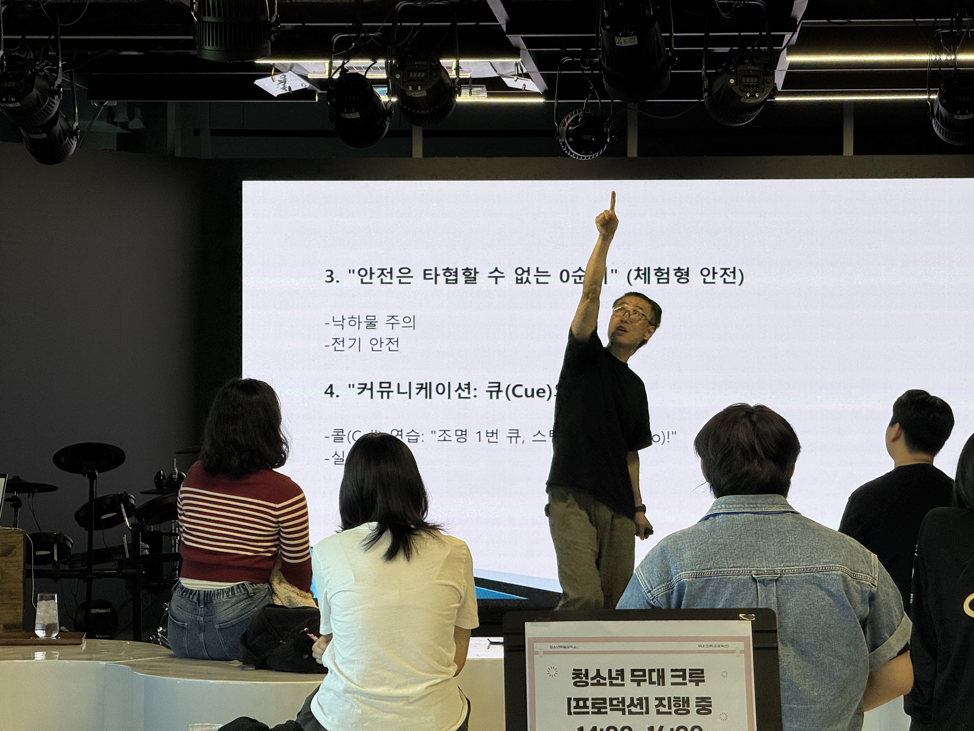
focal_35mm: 120
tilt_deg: -0.5
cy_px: 366
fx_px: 3376
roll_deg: -0.3
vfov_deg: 12.3
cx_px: 487
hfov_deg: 16.4
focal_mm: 15.66
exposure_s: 1/161
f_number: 2.8
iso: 50
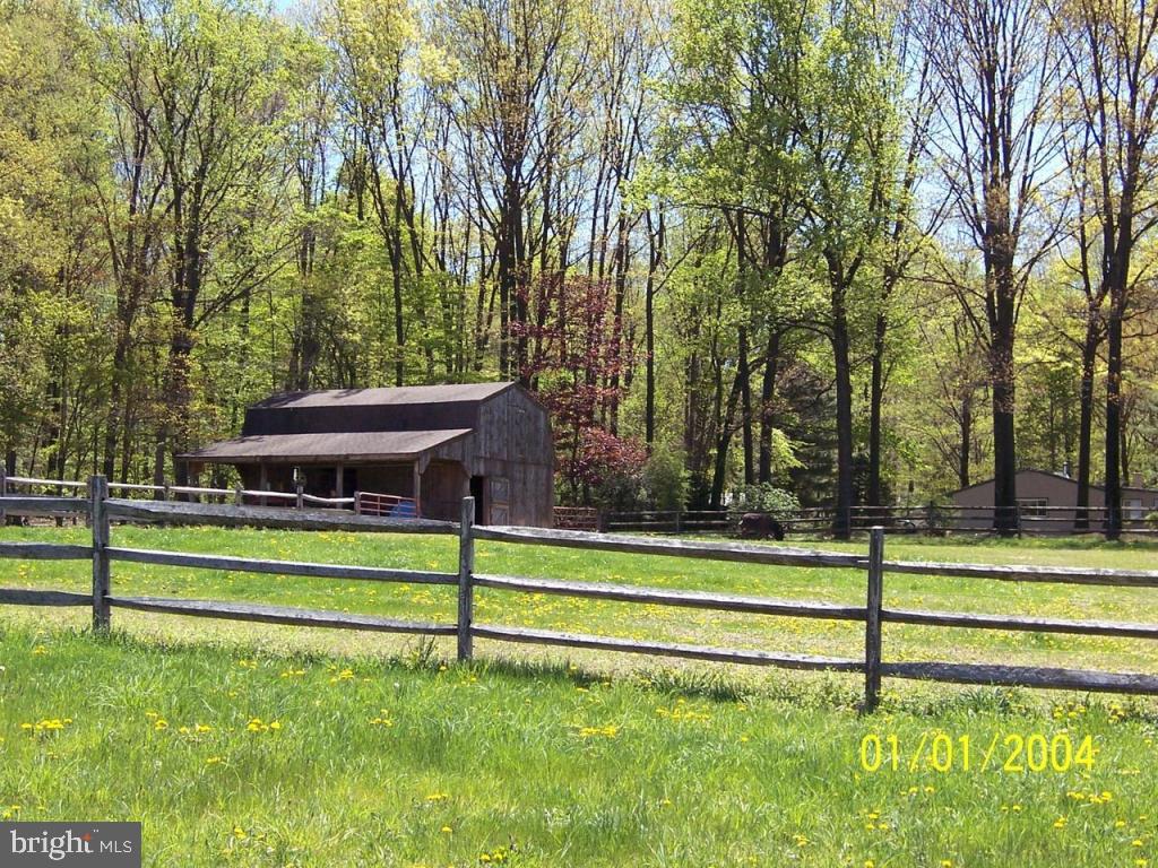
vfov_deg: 24.4
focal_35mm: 60
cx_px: 579
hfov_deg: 32.2
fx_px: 2007
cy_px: 434
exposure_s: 1/250
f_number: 4.8
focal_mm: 10
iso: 80
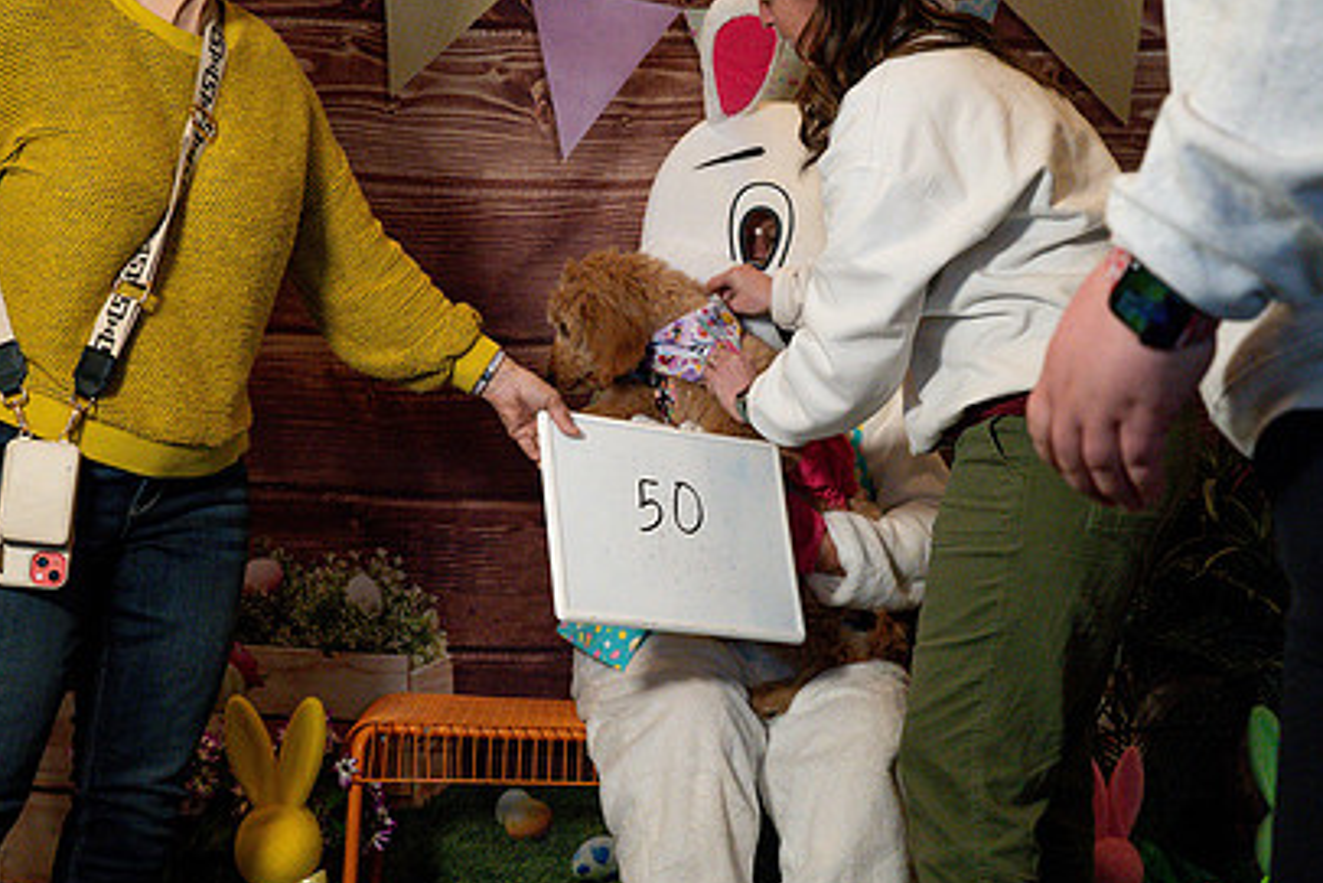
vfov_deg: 27.0
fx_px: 1838
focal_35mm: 50
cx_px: 613
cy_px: 490
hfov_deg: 39.6
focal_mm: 35
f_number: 4.5
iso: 8000
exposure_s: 1/500
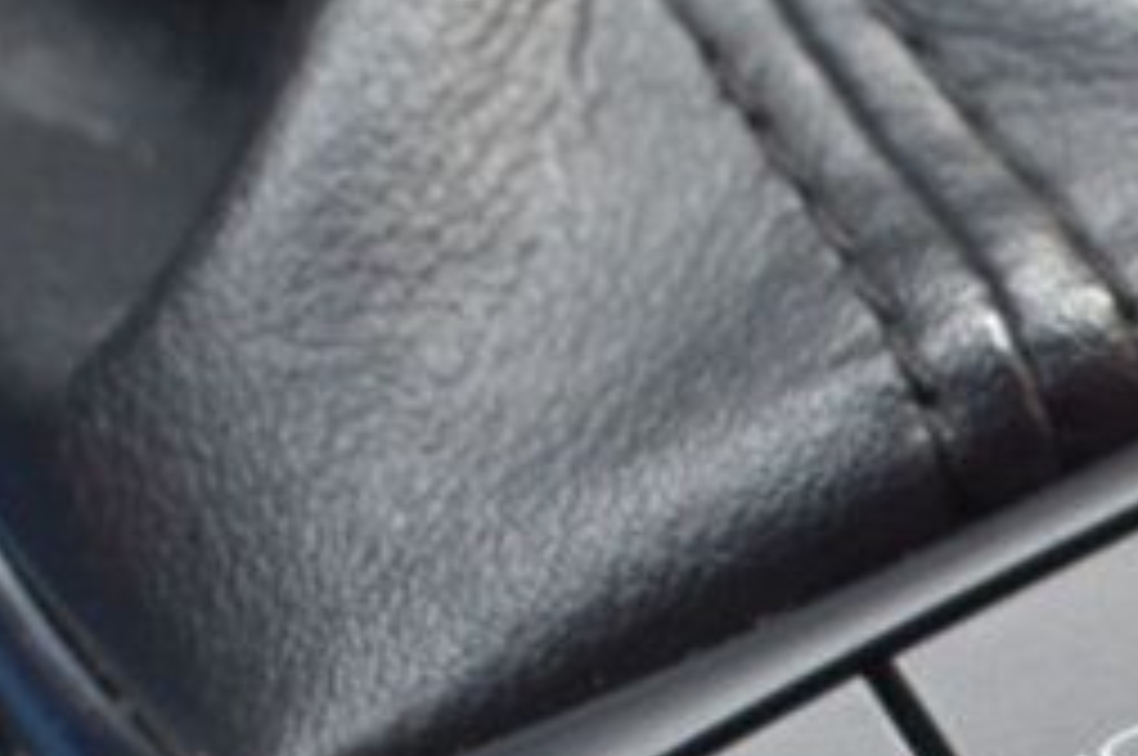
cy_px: 1134
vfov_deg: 8.8
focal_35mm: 152
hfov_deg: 12.8
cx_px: 1687
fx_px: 4800
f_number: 9
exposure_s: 1/100
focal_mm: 25
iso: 400
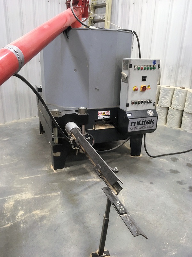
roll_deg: -0.8
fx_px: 214
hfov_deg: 48.2
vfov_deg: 61.7
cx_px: 96
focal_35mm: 29
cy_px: 128
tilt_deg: -19.5
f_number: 2.2
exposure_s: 1/30
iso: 100
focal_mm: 4.15
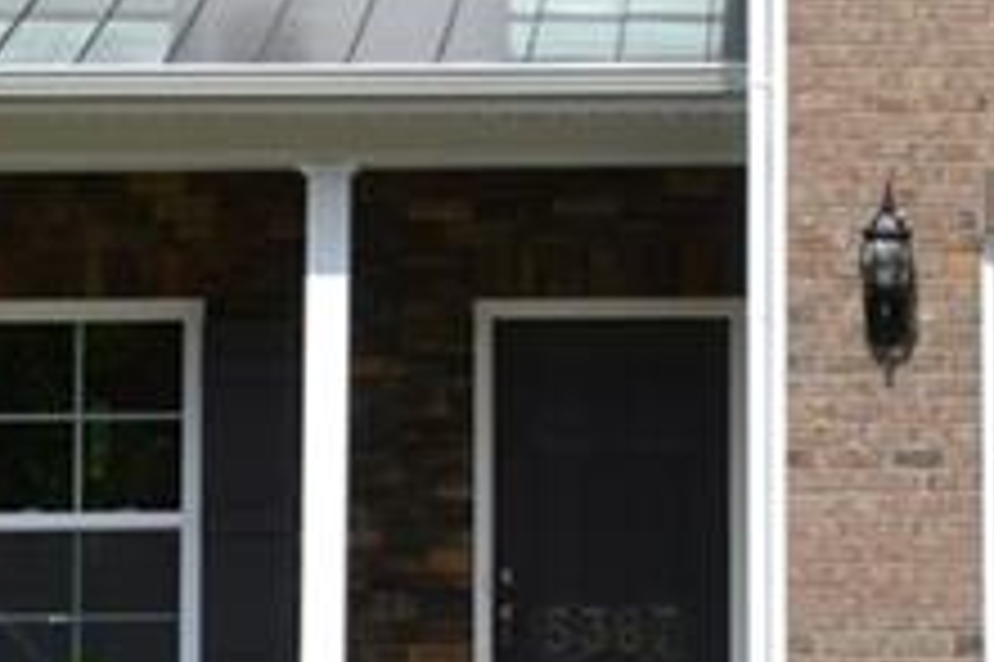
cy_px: -167
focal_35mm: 201
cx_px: 949
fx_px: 5554
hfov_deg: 10.2
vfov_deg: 6.8
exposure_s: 1/500
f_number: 11
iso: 400
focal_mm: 29
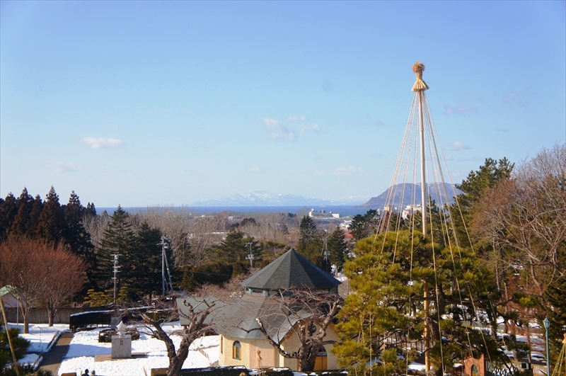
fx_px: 824
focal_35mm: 52
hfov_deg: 37.9
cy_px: 188
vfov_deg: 25.7
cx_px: 283
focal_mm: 35
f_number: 8
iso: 200
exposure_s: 1/500
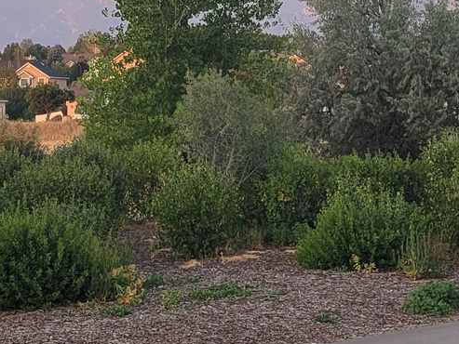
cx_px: 148
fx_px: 1432
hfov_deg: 18.1
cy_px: -126
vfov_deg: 13.2
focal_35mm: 108
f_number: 1.8
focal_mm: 5.4
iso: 40
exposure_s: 1/323
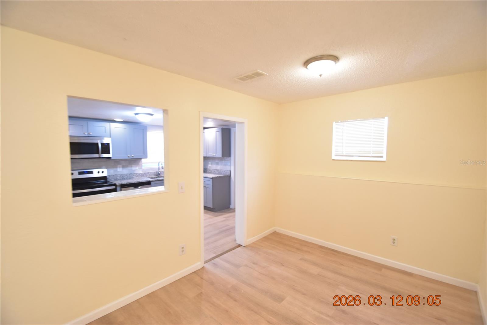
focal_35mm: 15
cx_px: 244
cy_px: 162
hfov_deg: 100.4
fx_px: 203
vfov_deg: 77.3
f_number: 3.5
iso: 800
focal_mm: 10
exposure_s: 1/20
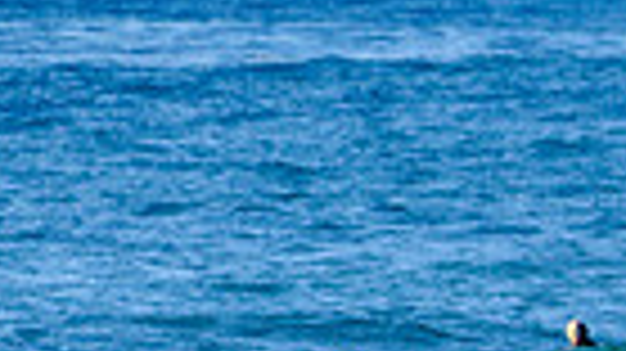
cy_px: 468
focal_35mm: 2690
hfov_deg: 0.8
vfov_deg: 0.5
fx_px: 44626
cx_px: 1106
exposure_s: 1/2000
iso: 250
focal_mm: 500
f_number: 5.6
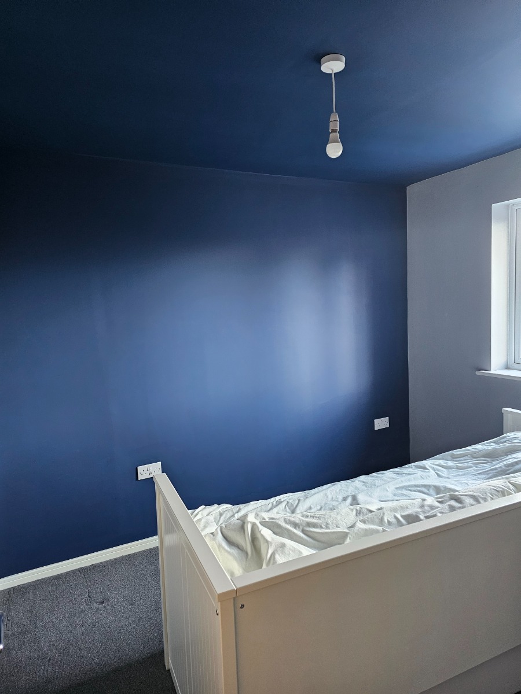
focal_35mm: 23
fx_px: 462
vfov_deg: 73.9
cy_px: 347
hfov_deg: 58.9
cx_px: 260
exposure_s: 1/25
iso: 500
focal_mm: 6.3
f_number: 1.7
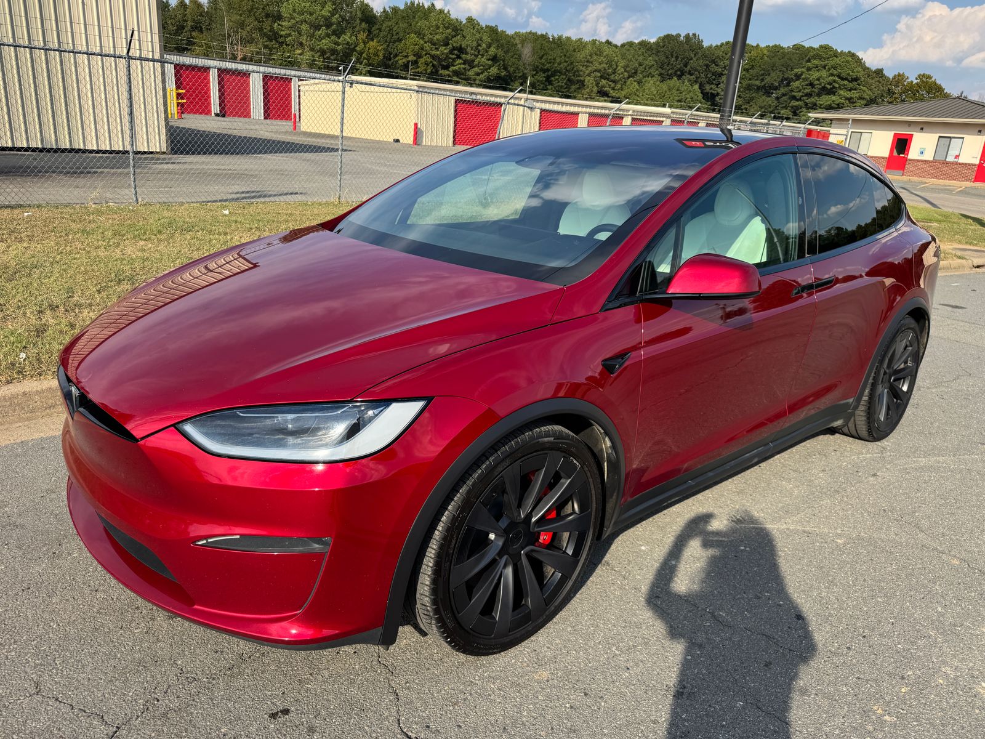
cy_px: 370
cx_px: 492
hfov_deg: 71.6
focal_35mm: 24
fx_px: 683
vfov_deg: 56.8
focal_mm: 6.76
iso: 80
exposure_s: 1/2604
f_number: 1.78
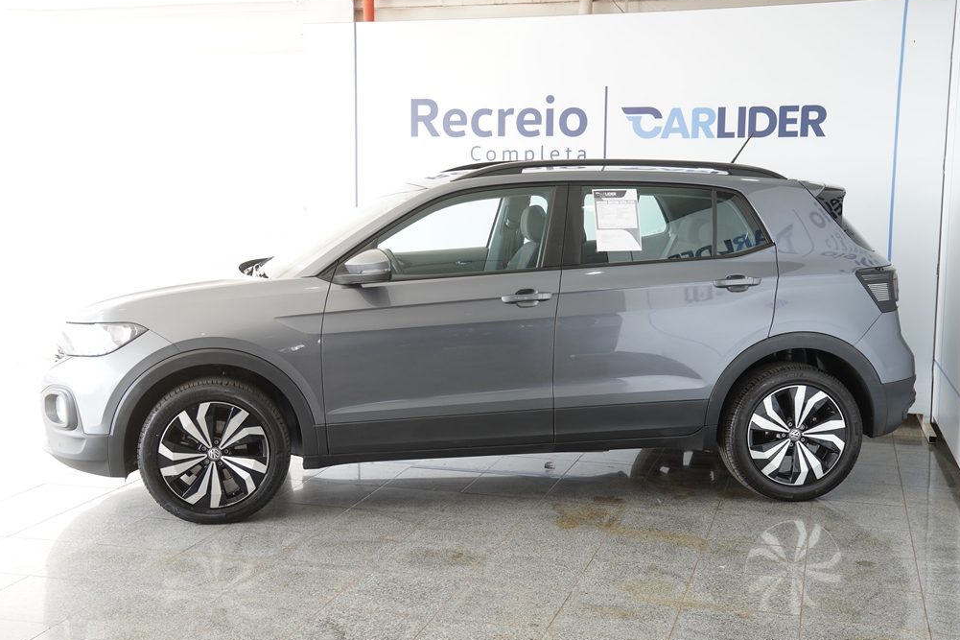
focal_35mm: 45
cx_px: 472
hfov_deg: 44.0
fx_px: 1187
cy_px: 321
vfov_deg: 30.2
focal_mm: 29
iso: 160
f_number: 4
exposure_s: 1/100
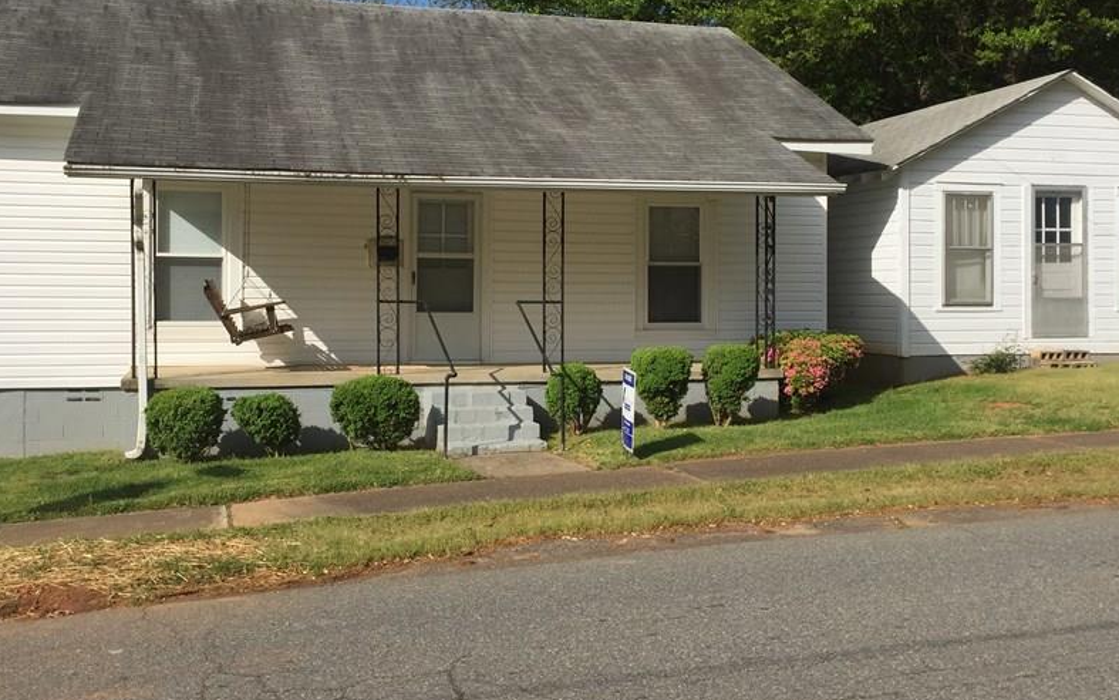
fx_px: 1220
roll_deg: -2.0
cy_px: 312
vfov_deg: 32.0
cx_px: 563
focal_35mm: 40
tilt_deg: +1.6
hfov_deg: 49.3
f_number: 2.2
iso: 32
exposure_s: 1/2825
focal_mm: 4.15
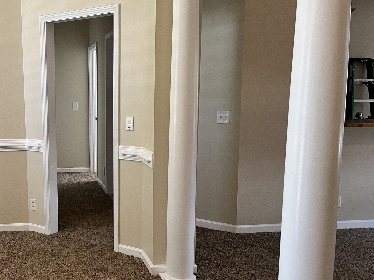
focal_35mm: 44
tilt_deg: -9.6
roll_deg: +1.3
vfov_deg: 32.8
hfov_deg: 41.2
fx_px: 475
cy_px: 164
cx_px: 77
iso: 125
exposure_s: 1/60
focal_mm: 5.1
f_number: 1.6
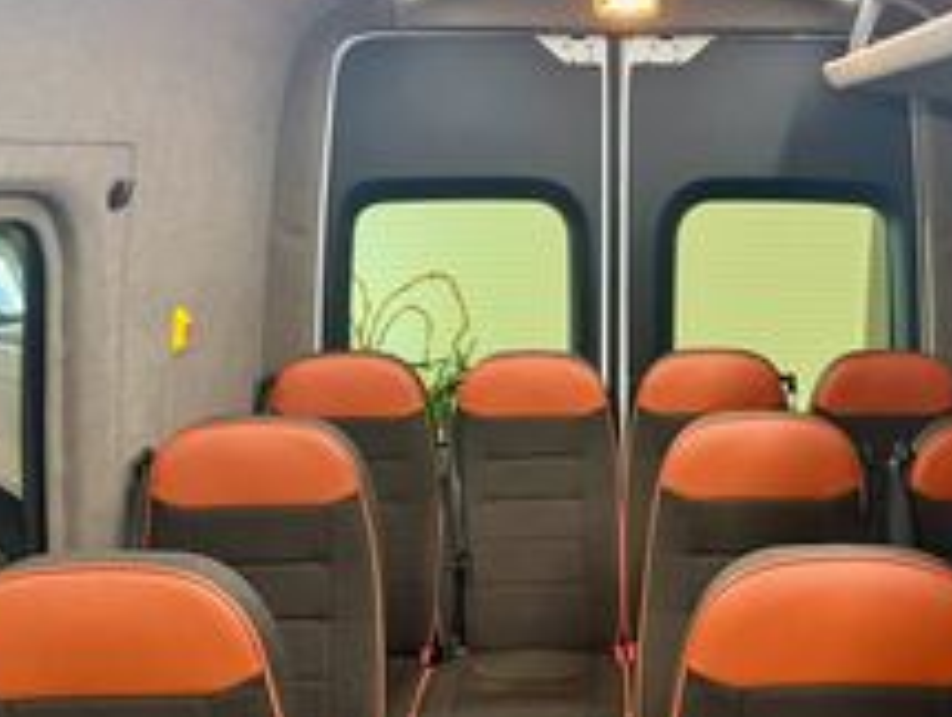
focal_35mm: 39
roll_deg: +1.0
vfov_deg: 36.9
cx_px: 633
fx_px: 1074
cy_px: 374
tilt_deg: -10.4
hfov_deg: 47.0
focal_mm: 6.76
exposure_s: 1/33
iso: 640
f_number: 1.78
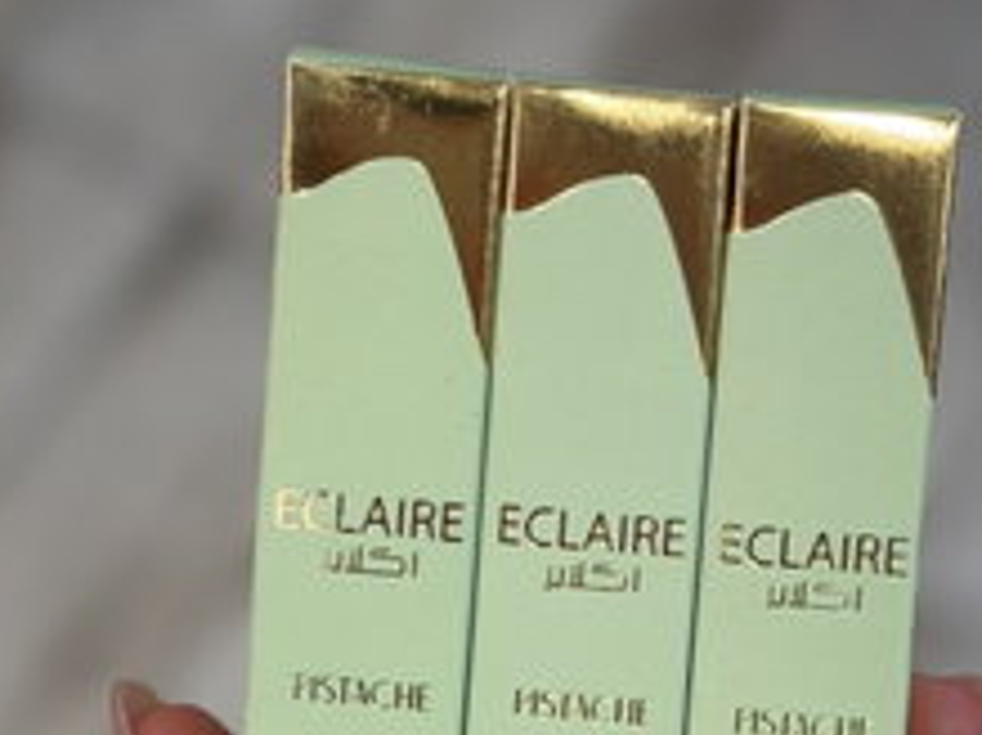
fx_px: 3317
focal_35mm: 117
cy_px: 746
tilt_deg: -67.0
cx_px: 623
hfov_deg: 16.8
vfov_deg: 12.5
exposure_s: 1/173
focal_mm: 6.76
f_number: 1.78
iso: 64
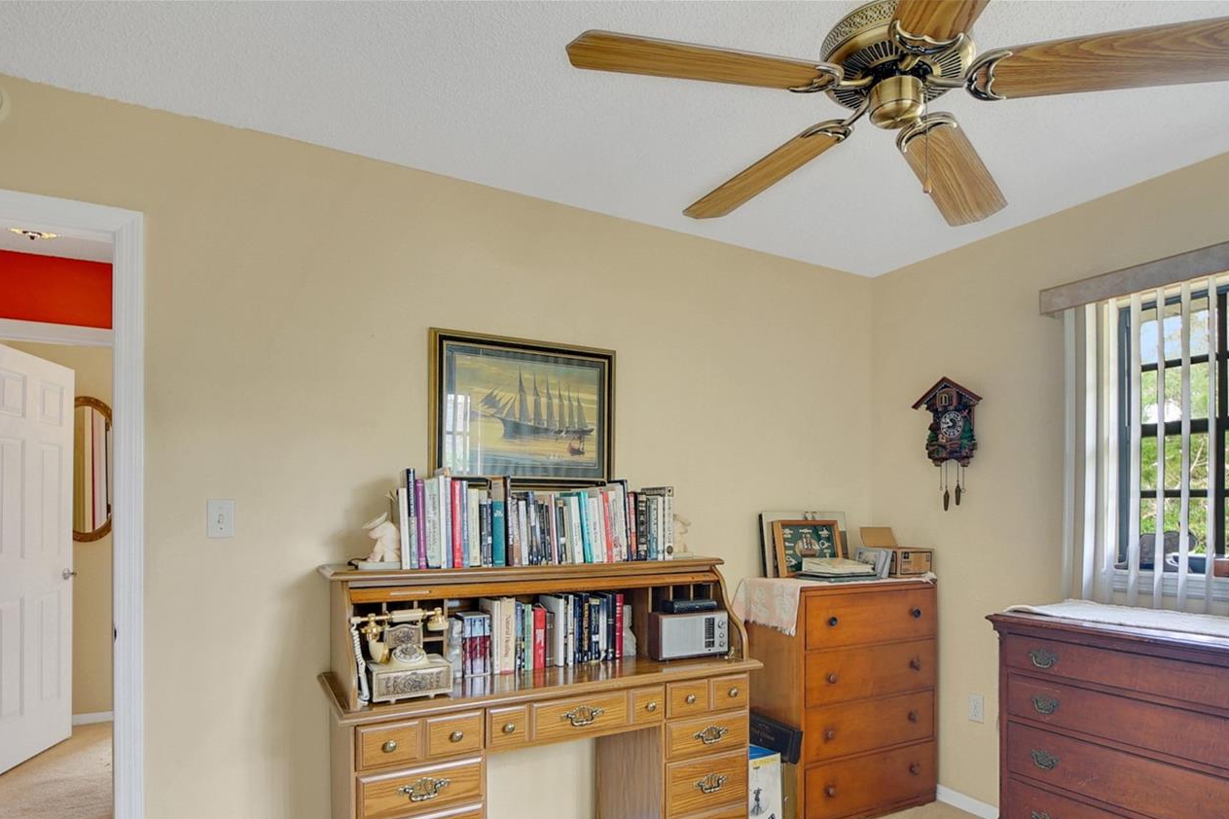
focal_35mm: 19
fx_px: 649
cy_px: 518
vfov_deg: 63.5
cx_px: 688
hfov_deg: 86.5
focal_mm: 10
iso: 200
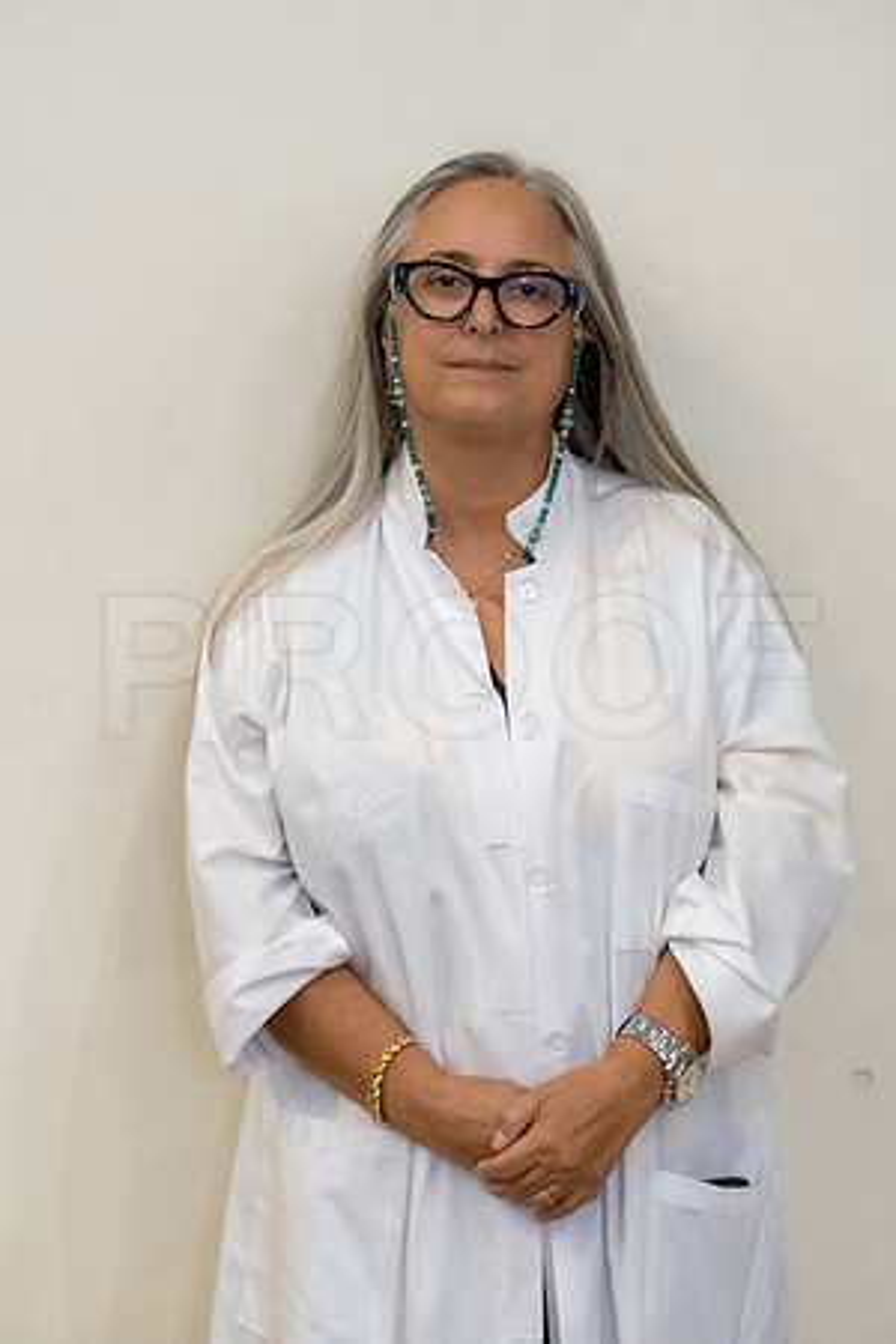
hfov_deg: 11.2
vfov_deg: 16.8
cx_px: 448
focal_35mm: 122
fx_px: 4554
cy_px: 672
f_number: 4
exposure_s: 1/80
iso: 5000
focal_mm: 122
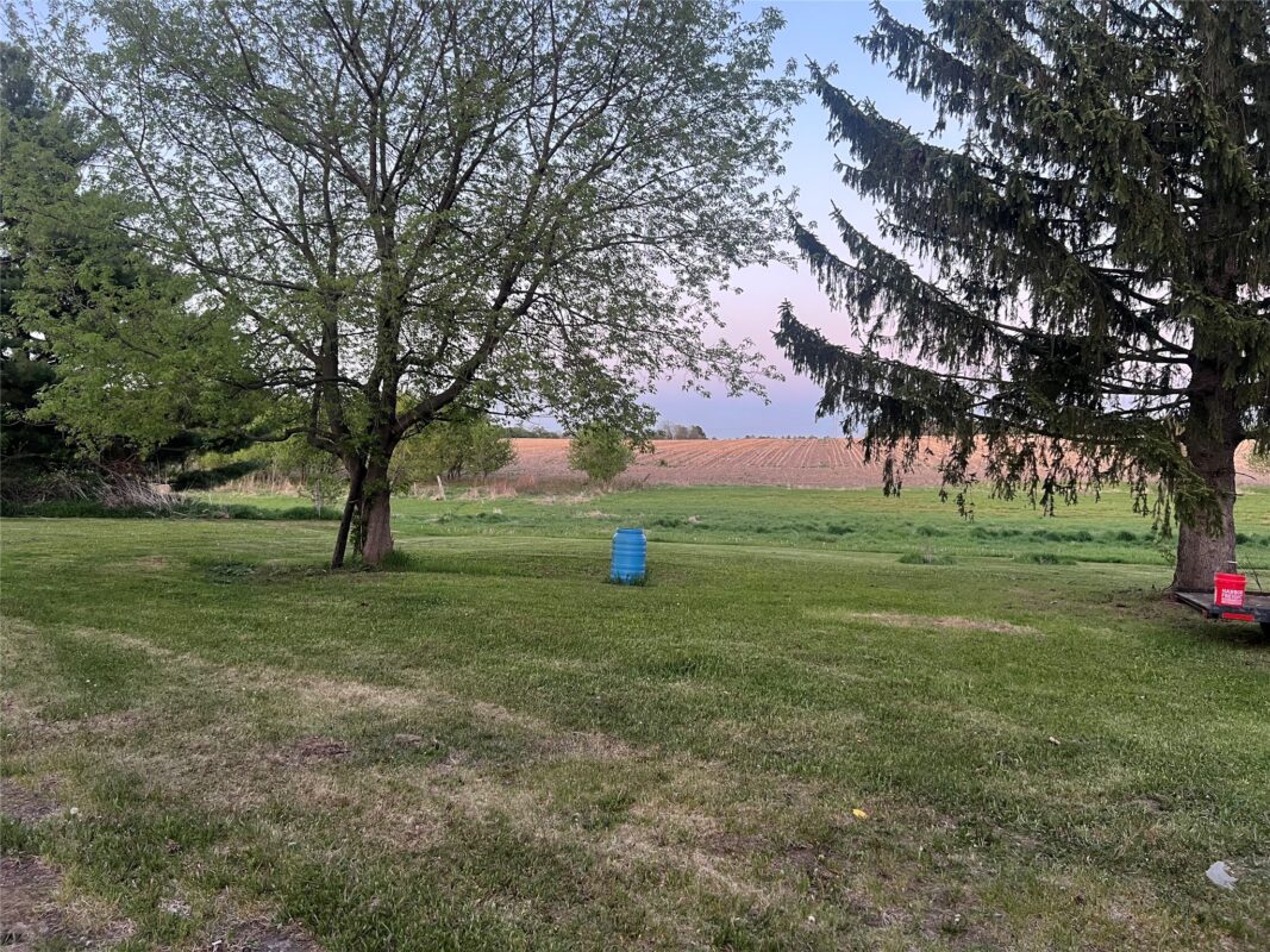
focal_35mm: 26
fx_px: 954
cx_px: 635
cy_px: 476
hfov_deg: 67.3
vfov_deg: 53.1
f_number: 1.5
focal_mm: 5.7
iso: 125
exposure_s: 1/60
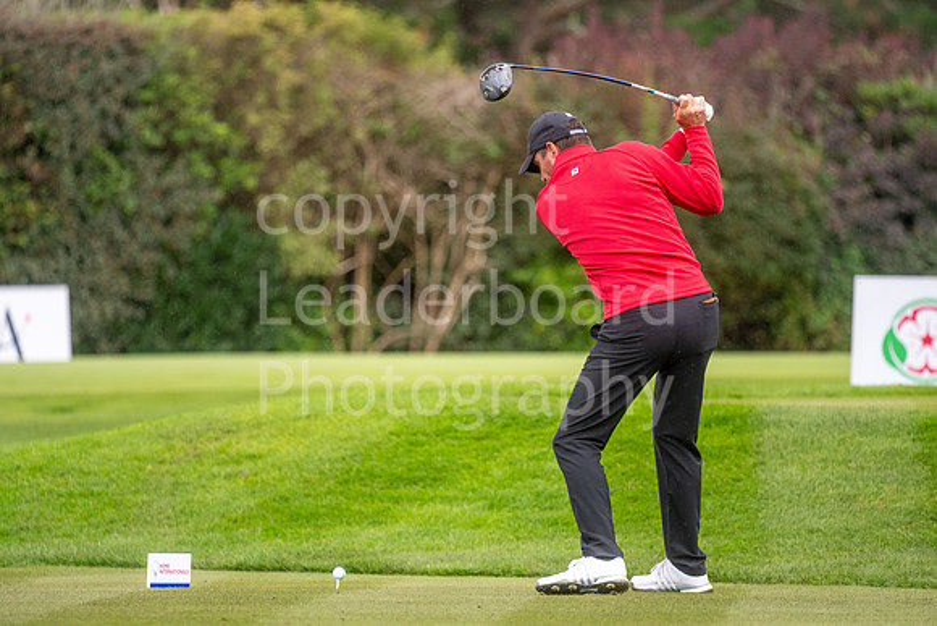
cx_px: 468
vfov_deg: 4.6
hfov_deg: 6.9
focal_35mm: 300
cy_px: 313
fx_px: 7810
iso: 640
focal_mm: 300
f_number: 4.5
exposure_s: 1/1000
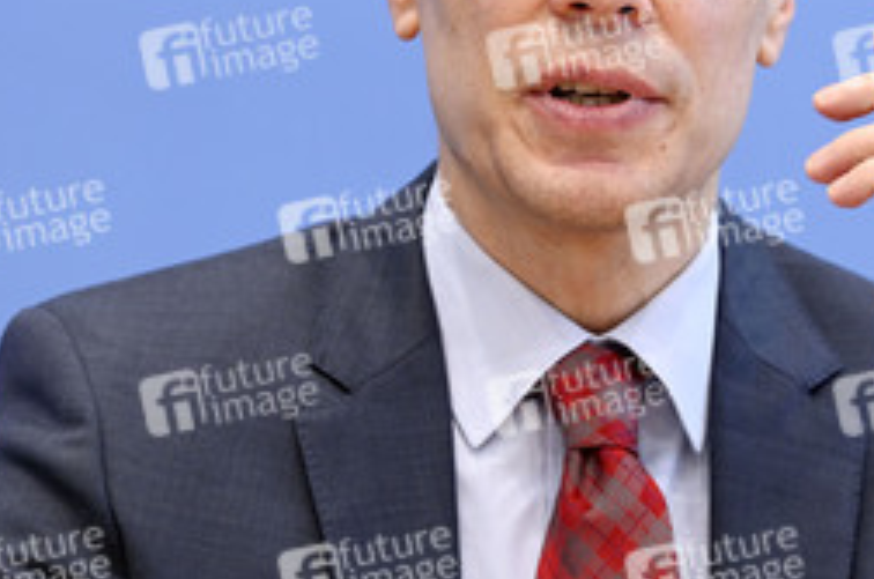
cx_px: 623
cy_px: 135
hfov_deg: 8.5
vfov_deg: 5.7
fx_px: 5864
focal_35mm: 242
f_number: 5
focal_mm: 135
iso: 2000
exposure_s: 1/320
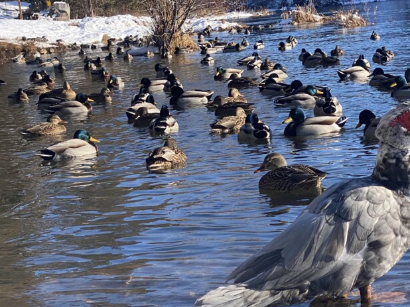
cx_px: 314
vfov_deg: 14.6
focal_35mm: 101
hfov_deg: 19.3
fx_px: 1196
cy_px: 133
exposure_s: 1/1597
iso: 20
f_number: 2
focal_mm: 6
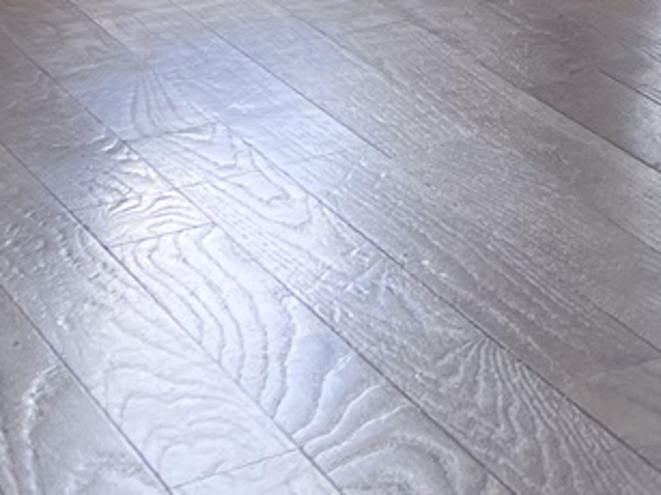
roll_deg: -1.2
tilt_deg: -3.7
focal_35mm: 122
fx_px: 2329
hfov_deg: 13.1
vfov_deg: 11.0
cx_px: 1462
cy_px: -525
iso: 50
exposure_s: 1/121
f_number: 1.5
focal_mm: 5.7
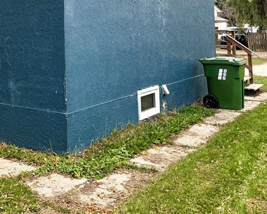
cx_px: 5
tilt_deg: +6.9
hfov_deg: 31.7
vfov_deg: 26.0
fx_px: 435
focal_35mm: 55
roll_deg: -1.0
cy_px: -7
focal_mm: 6.76
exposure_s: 1/627
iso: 100
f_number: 1.78
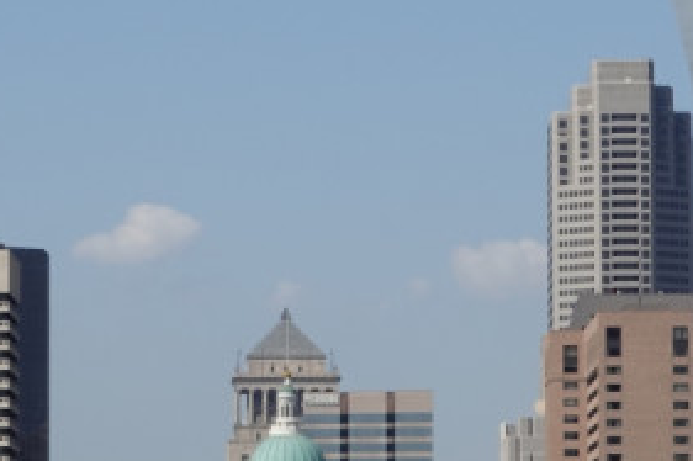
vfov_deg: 5.1
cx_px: 222
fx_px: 5194
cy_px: 164
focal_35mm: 270
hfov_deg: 7.6
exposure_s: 1/80
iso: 100
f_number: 16
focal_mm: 27.2
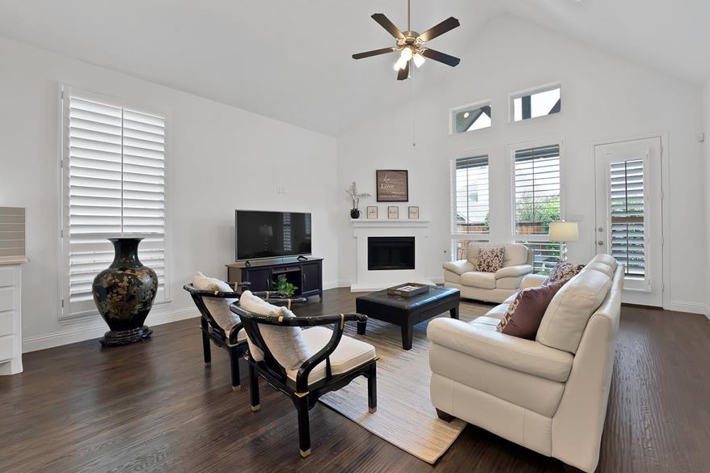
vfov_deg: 81.1
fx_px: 276
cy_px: 227
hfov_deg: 103.5
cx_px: 407
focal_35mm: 14
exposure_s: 1/6
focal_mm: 12
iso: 640
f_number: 9
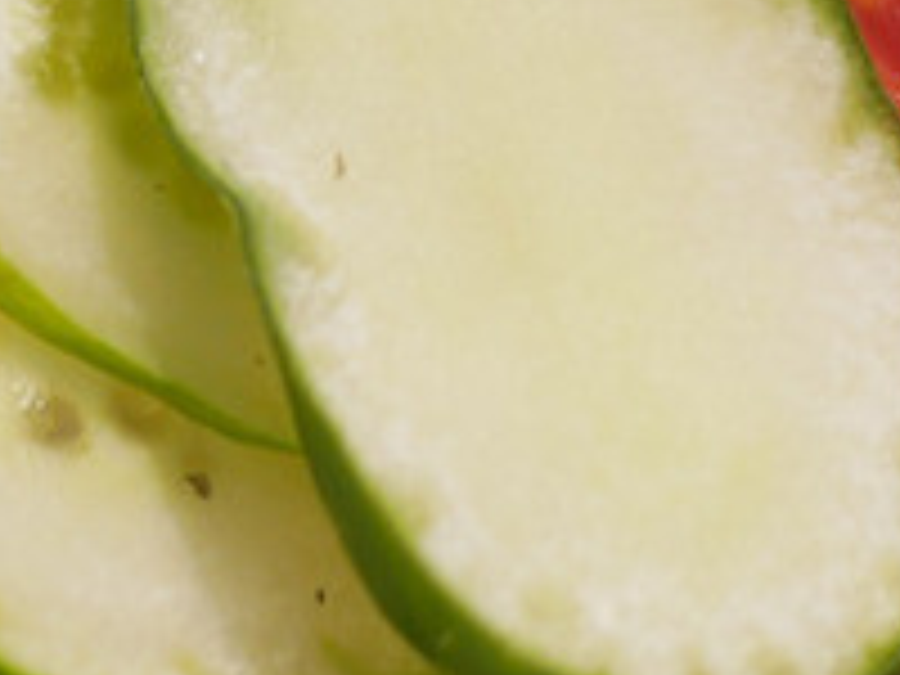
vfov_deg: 9.5
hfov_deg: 12.4
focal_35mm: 150
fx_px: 3900
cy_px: -508
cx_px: -531
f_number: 1.7
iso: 200
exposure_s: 1/100
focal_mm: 15
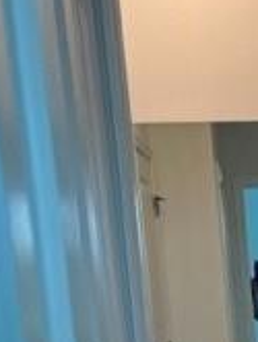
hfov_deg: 13.8
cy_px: 470
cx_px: 400
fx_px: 991
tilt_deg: -12.4
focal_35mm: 100
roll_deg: +2.5
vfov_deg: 18.0
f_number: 1.6
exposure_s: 1/120
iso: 80
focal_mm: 5.1
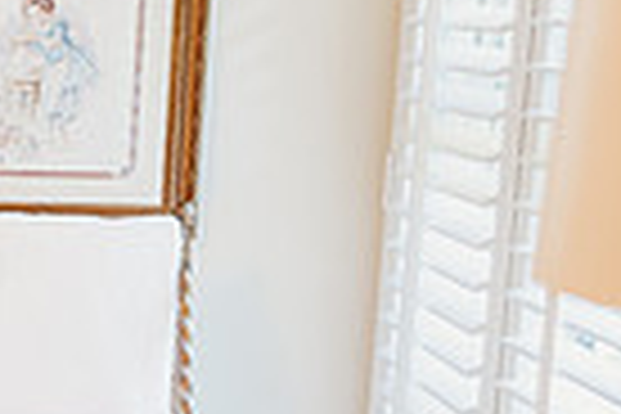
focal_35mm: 101
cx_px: -576
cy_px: 259
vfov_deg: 13.5
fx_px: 1742
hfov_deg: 16.2
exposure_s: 1/160
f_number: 2.5
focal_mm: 24
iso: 800
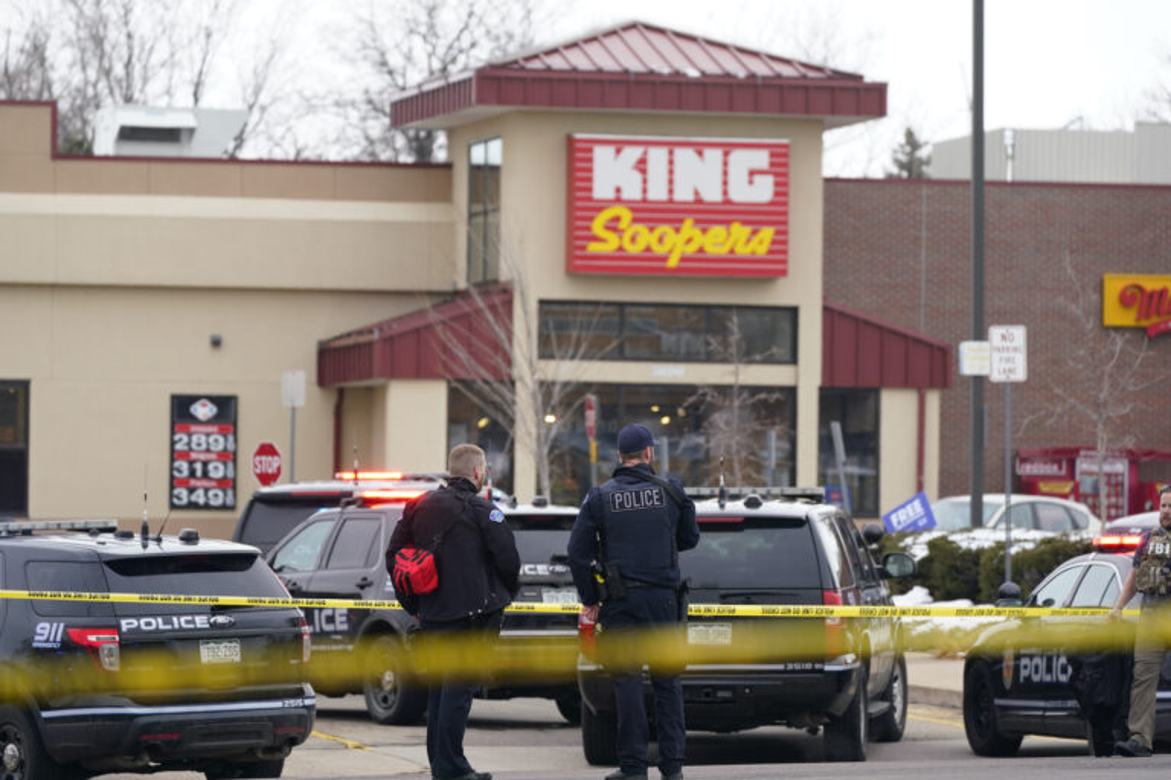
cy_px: 390
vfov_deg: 6.6
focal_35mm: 209
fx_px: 6798
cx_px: 586
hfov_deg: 9.8
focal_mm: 209
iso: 400
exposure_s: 1/320
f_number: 5.6
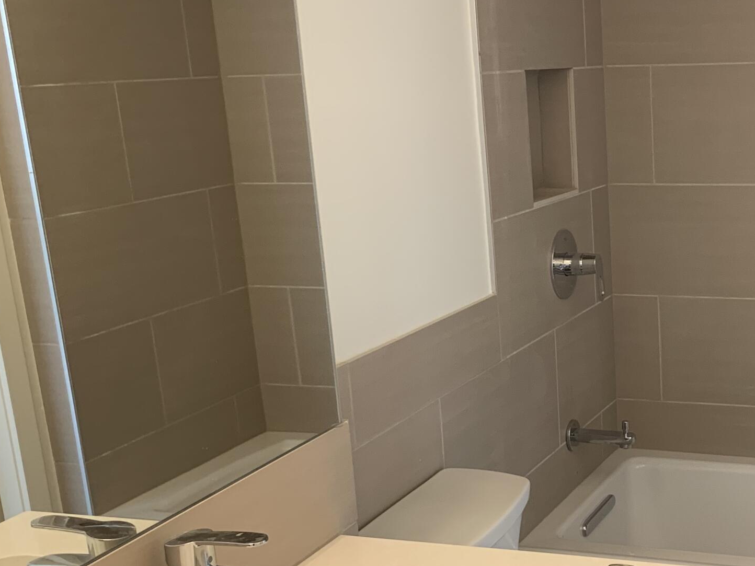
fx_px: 1178
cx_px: 702
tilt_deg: -16.0
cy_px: 383
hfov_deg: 33.4
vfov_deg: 26.9
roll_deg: +1.5
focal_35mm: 54
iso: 100
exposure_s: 1/60
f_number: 1.8
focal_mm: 4.25
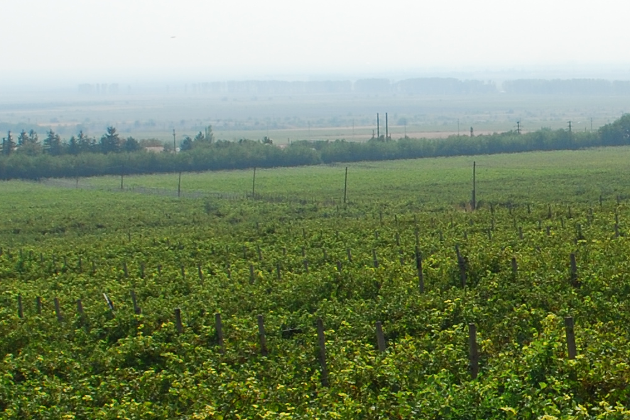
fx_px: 2029
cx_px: 635
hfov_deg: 17.2
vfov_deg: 11.8
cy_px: 284
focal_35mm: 116
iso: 100
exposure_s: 1/400
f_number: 6.3
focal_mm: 20
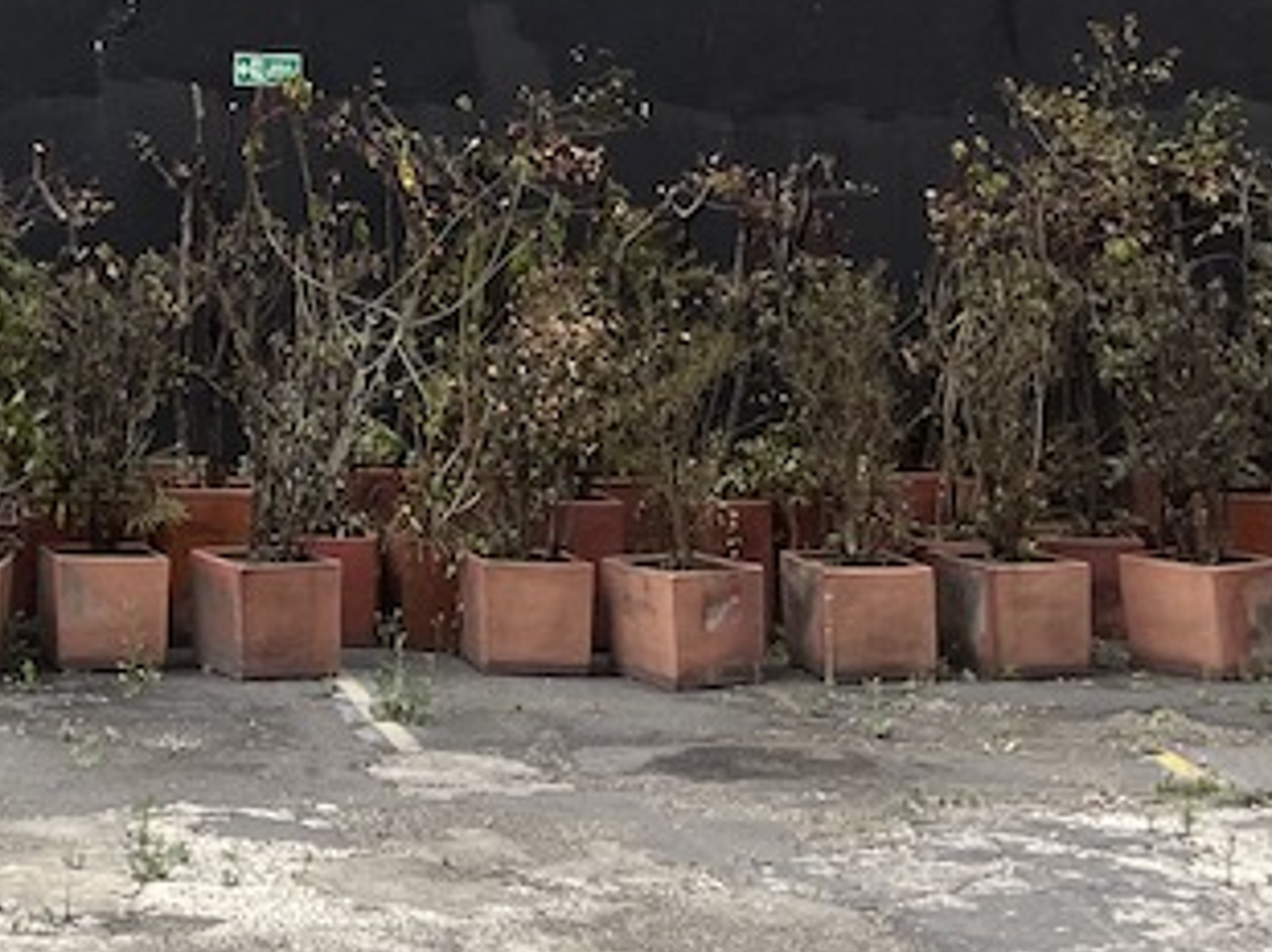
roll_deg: -0.1
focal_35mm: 86
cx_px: -160
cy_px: -451
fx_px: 3158
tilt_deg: +10.5
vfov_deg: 15.8
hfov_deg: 21.5
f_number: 1.6
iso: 50
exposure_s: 1/1776
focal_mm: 5.1
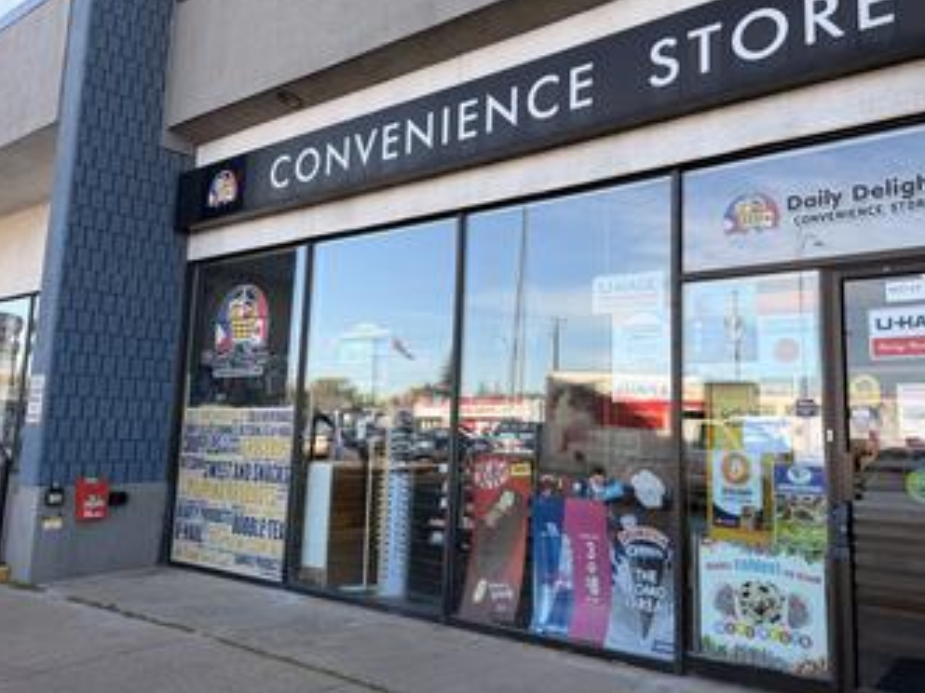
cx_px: 545
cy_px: 310
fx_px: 775
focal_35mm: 29
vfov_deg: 48.1
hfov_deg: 61.3
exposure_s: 1/849
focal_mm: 6.76
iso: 80
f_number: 1.78
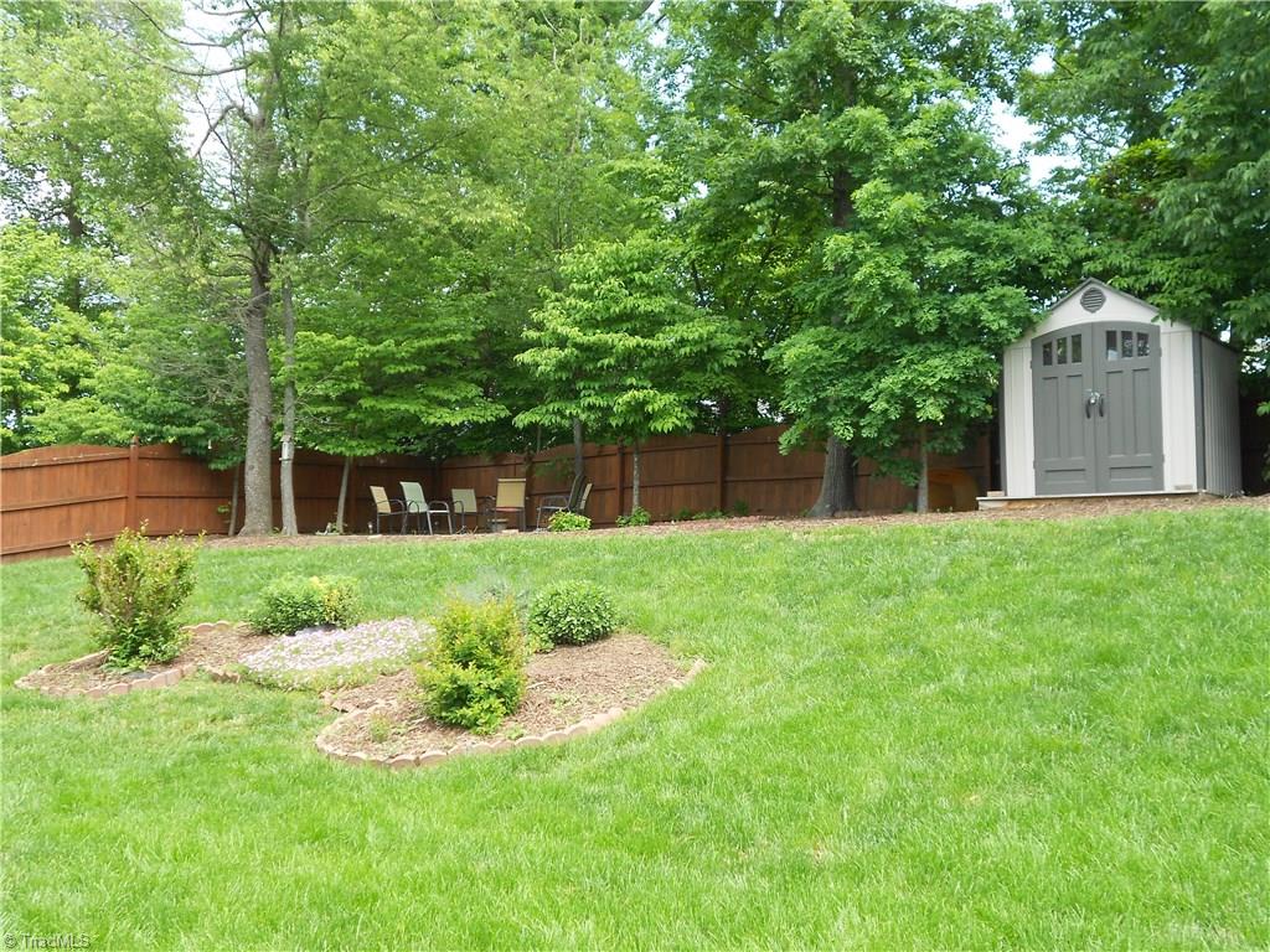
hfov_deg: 56.8
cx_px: 635
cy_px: 476
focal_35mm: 32
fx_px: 1174
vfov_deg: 44.2
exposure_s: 1/160
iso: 80
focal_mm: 5.8
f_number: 3.6
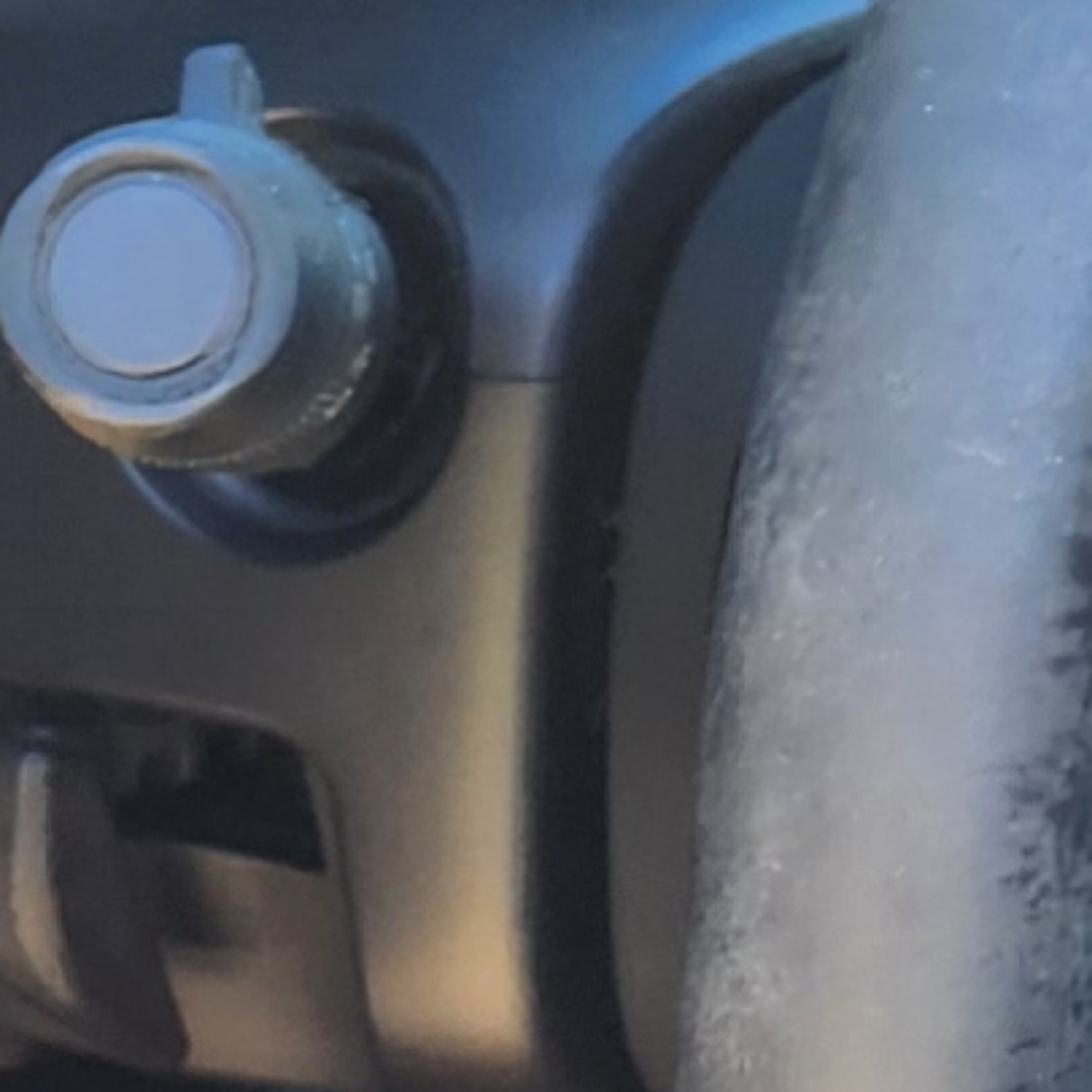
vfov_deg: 8.7
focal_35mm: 201
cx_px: 86
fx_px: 7174
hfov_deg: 8.7
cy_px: 876
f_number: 1.8
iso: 32
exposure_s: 1/180
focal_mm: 5.4
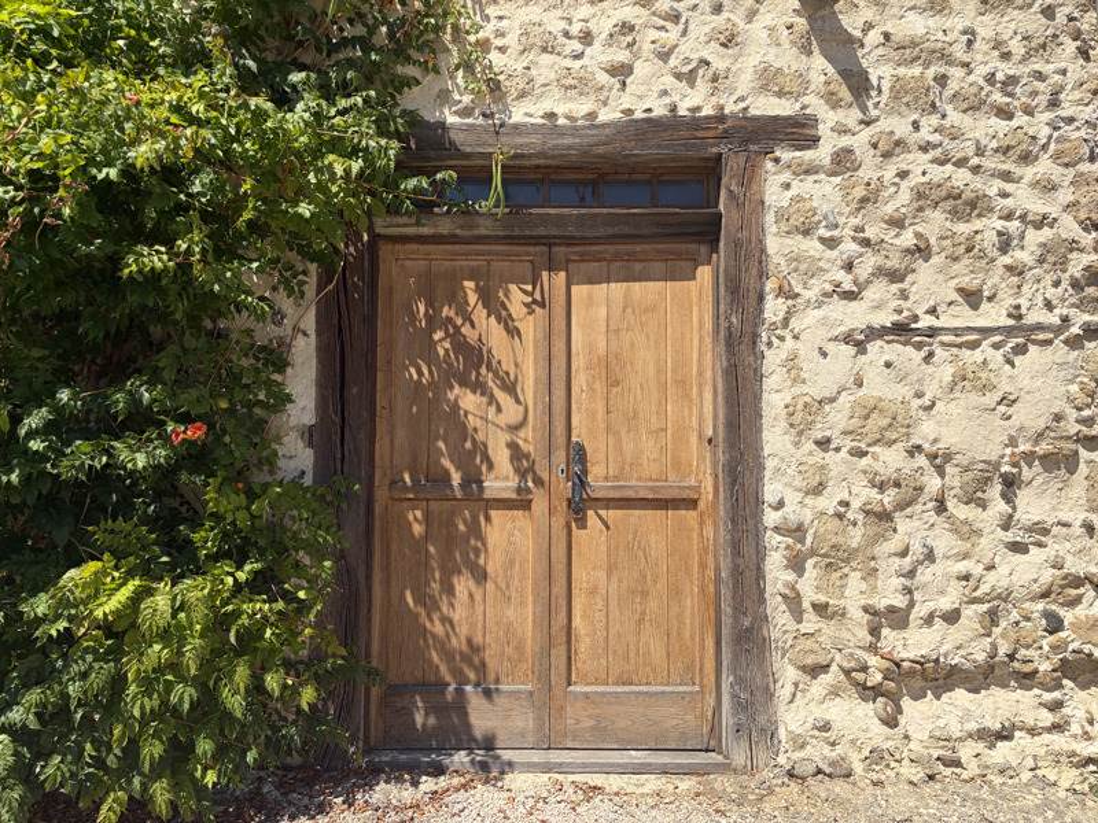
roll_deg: +0.3
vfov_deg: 53.1
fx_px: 825
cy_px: 412
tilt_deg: +4.9
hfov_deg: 67.3
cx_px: 549
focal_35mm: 26
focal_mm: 5.96
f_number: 1.6
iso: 50
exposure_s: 1/4329
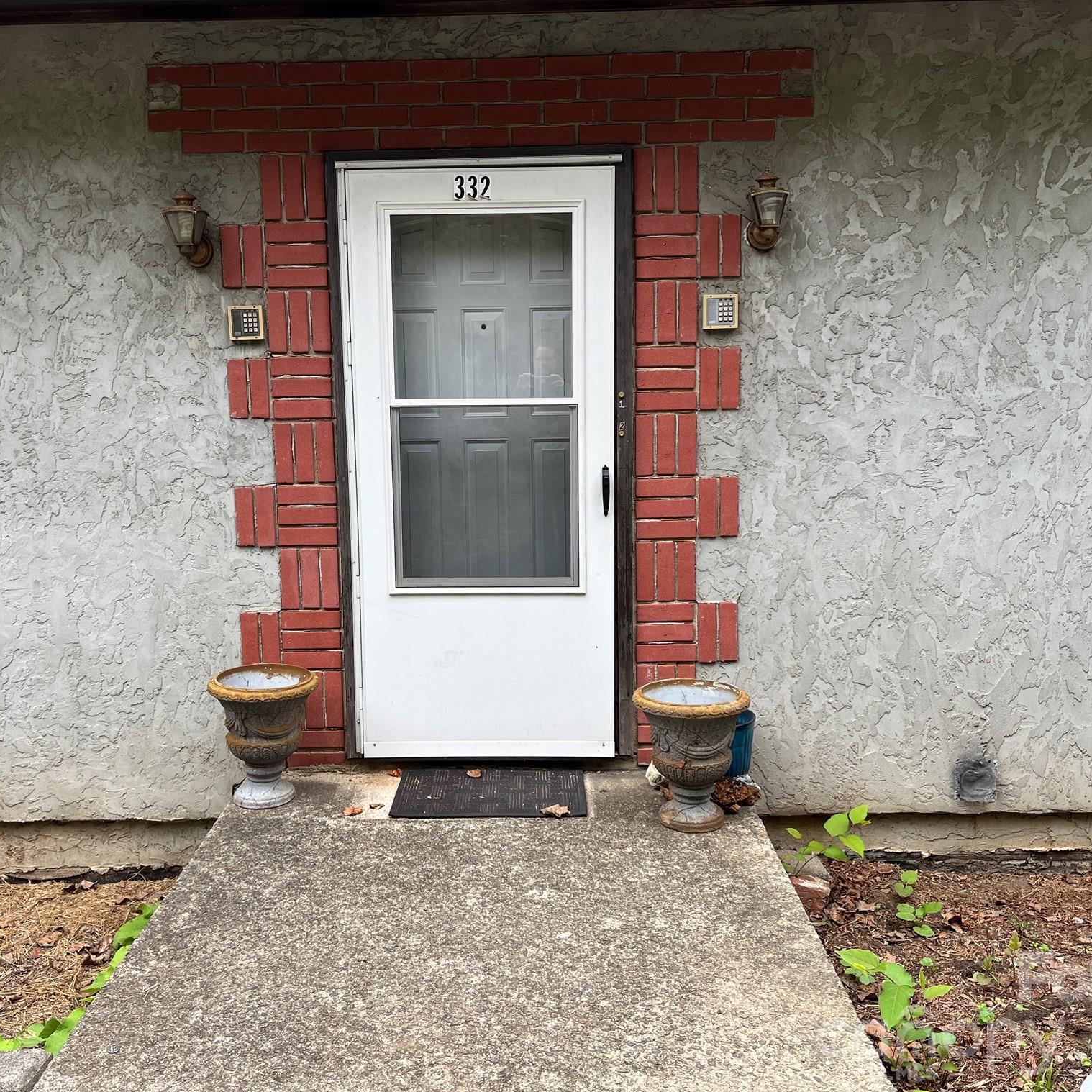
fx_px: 1106
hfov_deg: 52.5
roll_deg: +1.0
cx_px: 511
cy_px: 540
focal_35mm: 31
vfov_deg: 52.5
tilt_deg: -7.6
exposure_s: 1/288
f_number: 1.6
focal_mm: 5.1
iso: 40
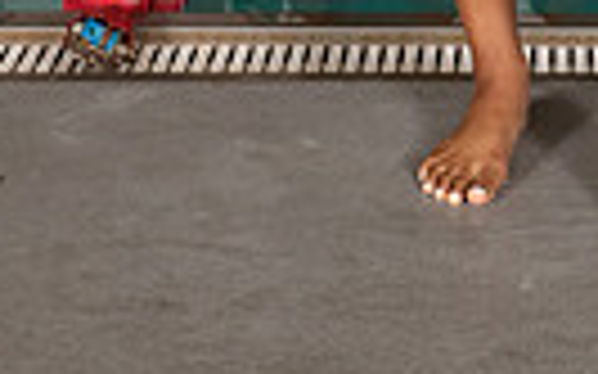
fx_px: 2704
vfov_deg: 7.3
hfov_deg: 12.5
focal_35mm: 166
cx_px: 540
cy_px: -613
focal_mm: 48
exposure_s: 1/250
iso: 800
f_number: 7.1
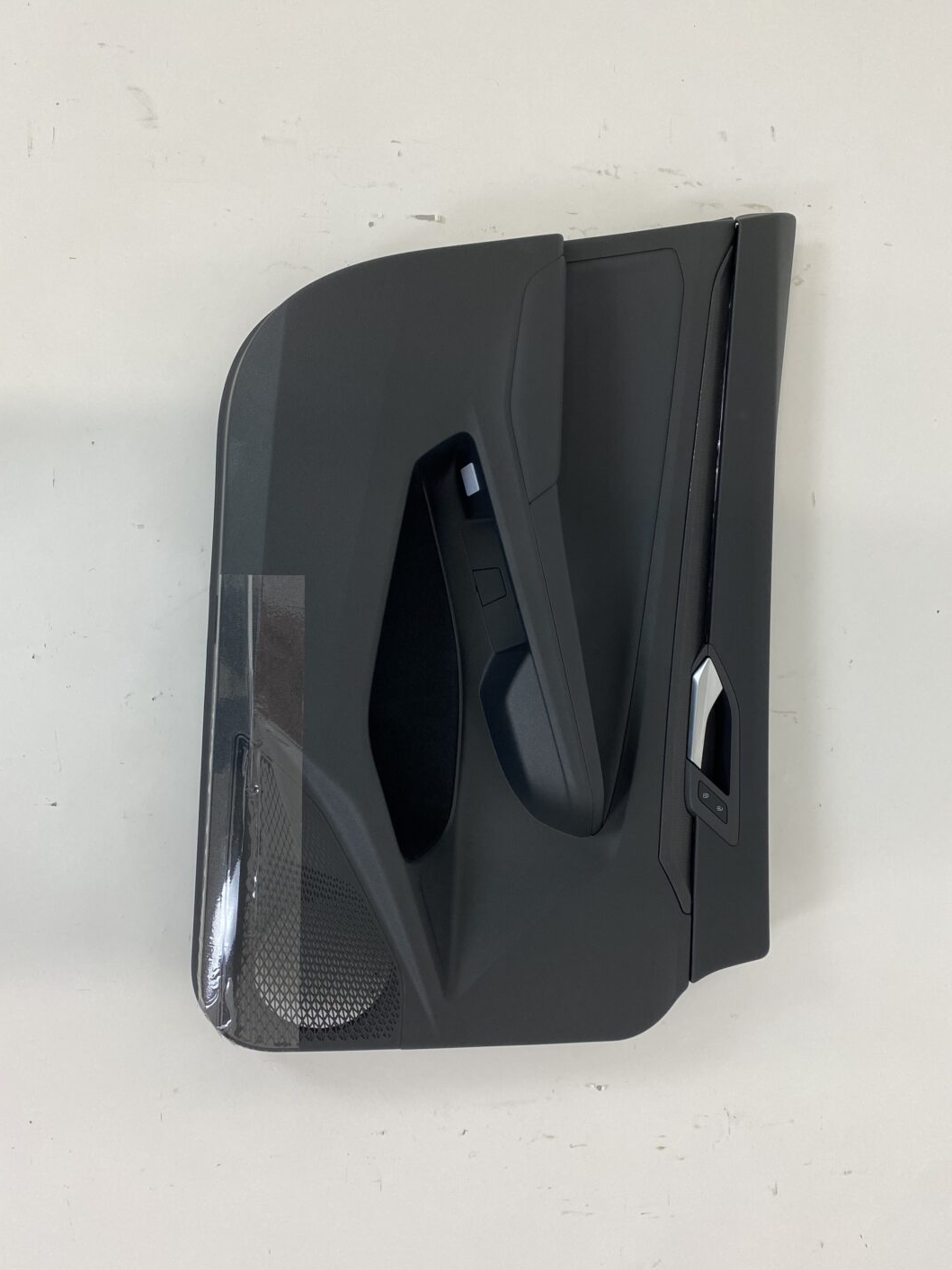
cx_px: 490
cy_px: 643
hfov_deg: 51.3
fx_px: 991
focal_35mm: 27
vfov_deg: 65.3
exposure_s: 1/100
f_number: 1.8
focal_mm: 4.25
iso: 100
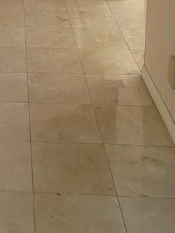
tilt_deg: -7.0
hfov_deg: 18.1
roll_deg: +1.1
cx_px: -23
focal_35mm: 78
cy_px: -111
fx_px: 525
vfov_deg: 21.3
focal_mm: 5.96
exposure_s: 1/60
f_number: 1.6
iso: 500
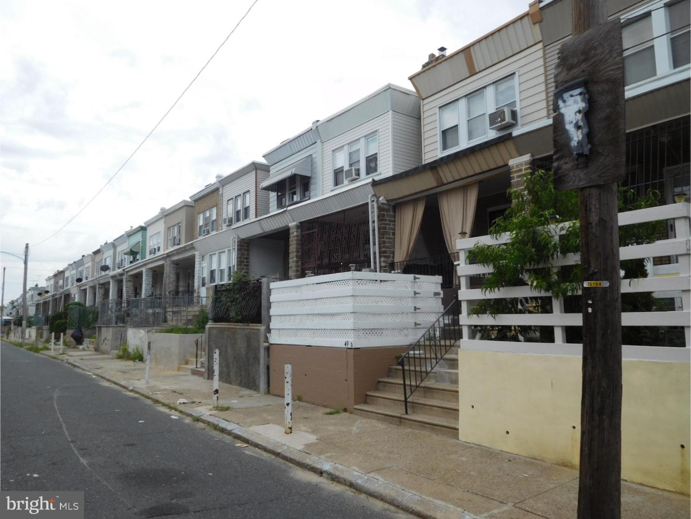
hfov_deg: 69.4
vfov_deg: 54.9
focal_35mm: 25
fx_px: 499
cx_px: 346
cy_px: 260
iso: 125
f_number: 3.4
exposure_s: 1/1000
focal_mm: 4.5
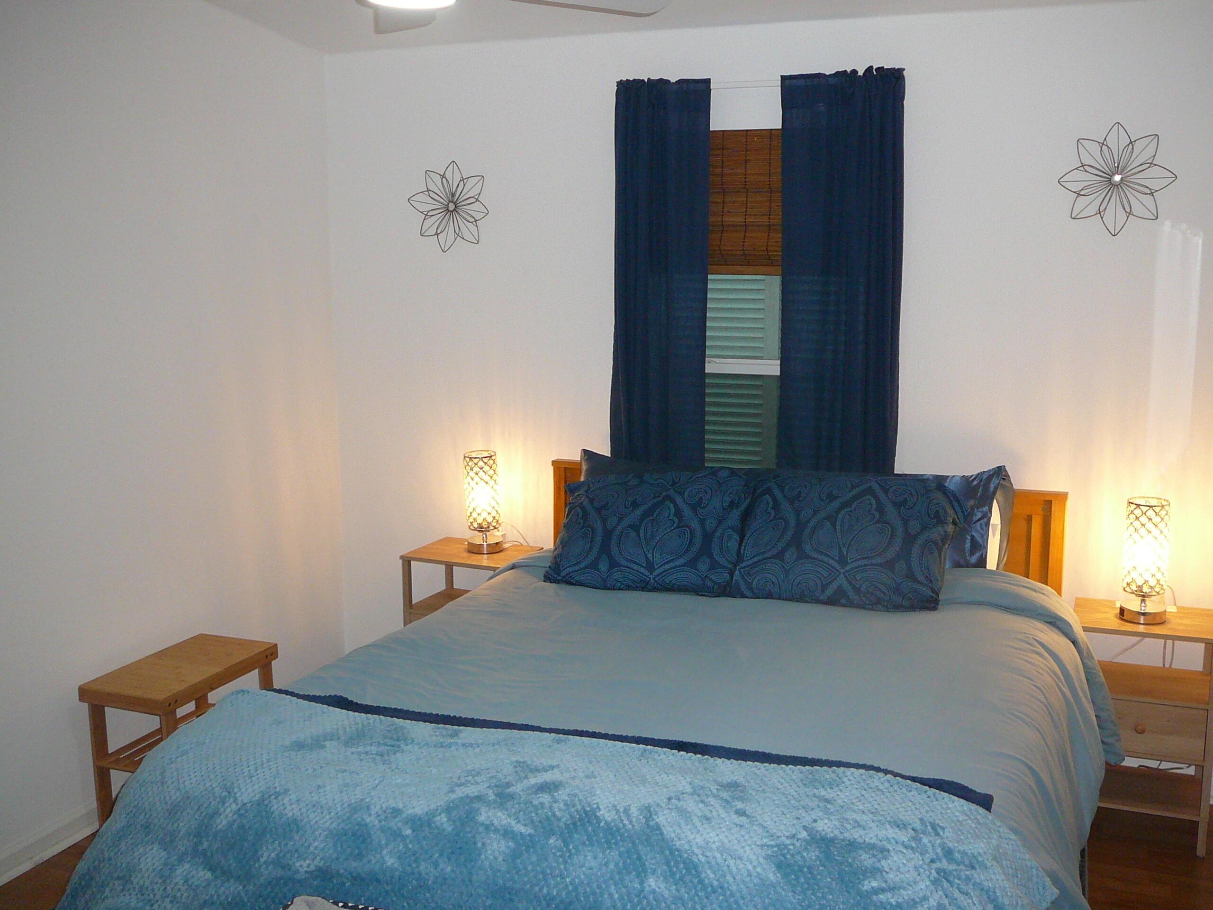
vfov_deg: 40.7
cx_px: 606
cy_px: 455
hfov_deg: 52.6
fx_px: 1226
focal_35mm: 35
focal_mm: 5.2
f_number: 2.8
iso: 200
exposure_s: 1/30
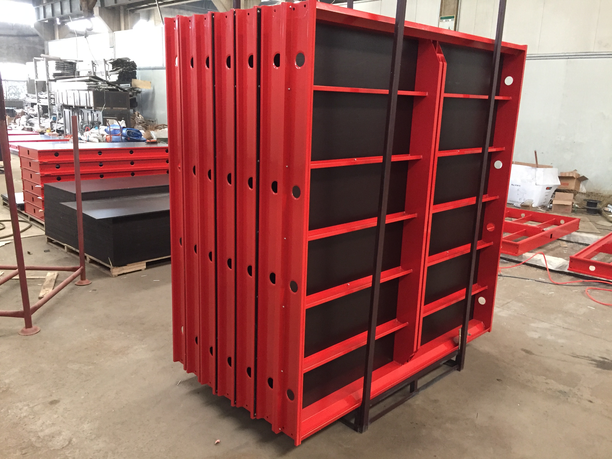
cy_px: 230
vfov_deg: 48.2
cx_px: 306
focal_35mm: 29
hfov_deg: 61.7
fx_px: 513
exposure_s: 1/25
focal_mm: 4.15
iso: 250
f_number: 2.2
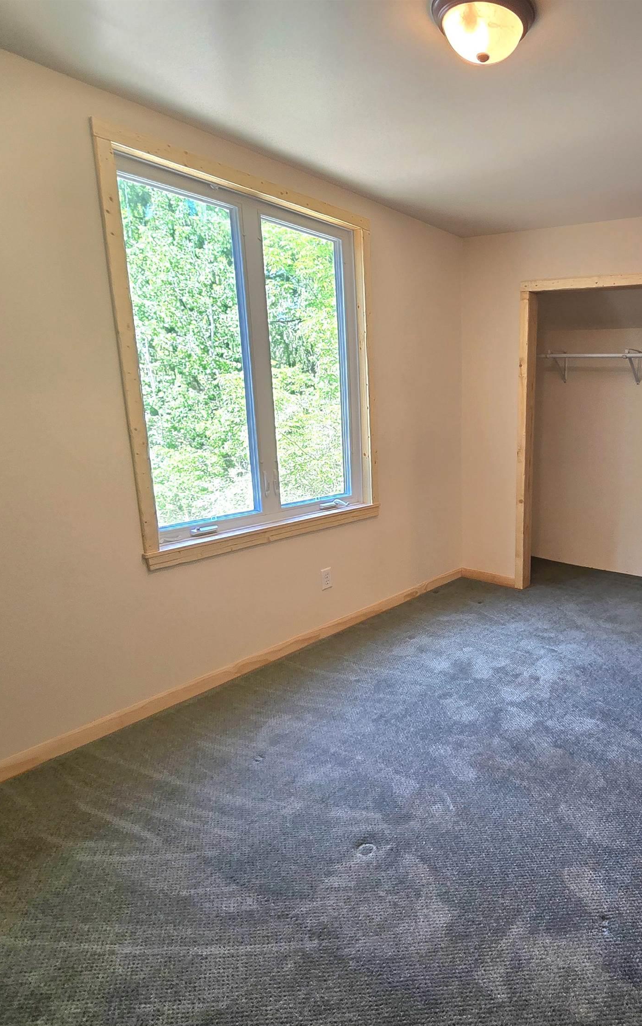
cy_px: 530
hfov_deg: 57.5
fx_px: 532
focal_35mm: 19
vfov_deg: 88.0
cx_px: 514
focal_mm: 2.2
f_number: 2.2
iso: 200
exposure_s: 1/60.2
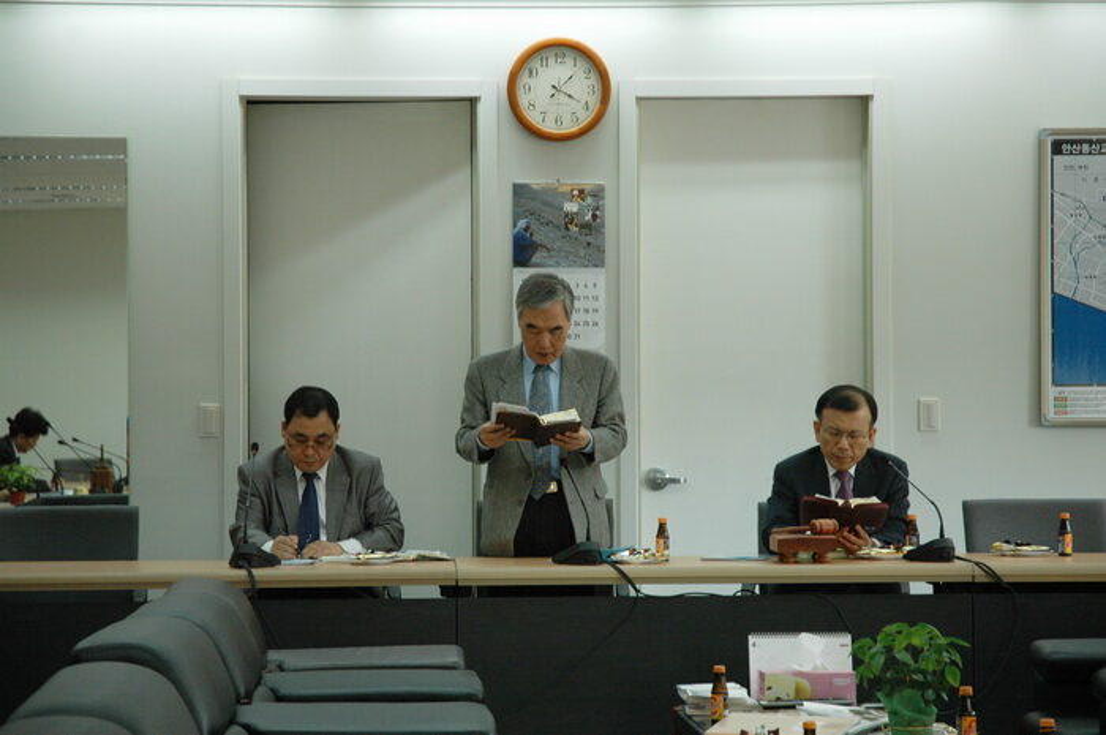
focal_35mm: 105
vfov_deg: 13.0
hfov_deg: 19.5
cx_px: 553
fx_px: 3222
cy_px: 368
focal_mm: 70
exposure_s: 1/60
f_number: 4.5
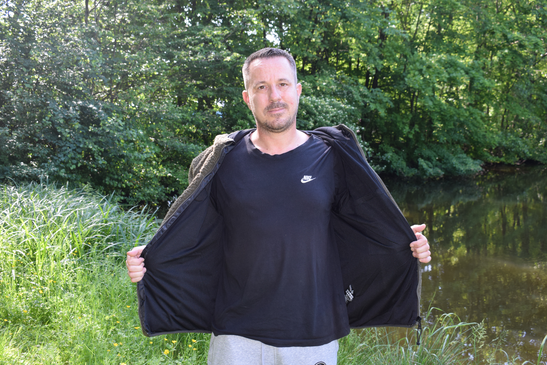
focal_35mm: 36
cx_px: 274
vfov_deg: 36.9
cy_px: 182
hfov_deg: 53.1
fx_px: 547
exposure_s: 1/125
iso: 450
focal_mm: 24
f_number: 5.6
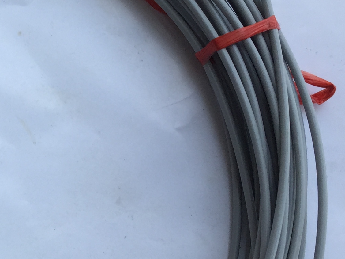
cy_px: 195
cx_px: -84
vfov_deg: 17.5
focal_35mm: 84
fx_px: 837
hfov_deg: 21.4
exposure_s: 1/573
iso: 32
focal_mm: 4.15
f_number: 2.2
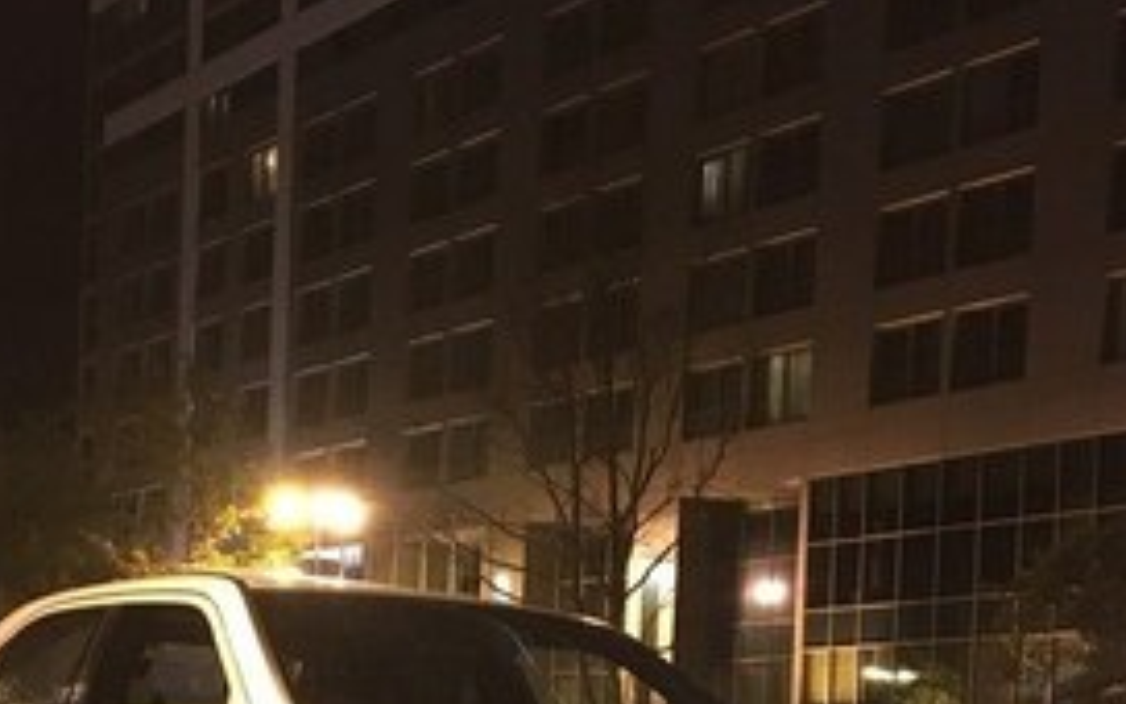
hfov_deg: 36.3
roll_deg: -1.5
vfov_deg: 21.5
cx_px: 517
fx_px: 1718
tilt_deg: -0.4
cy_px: 841
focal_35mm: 56
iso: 200
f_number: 2.2
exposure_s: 1/17
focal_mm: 4.15
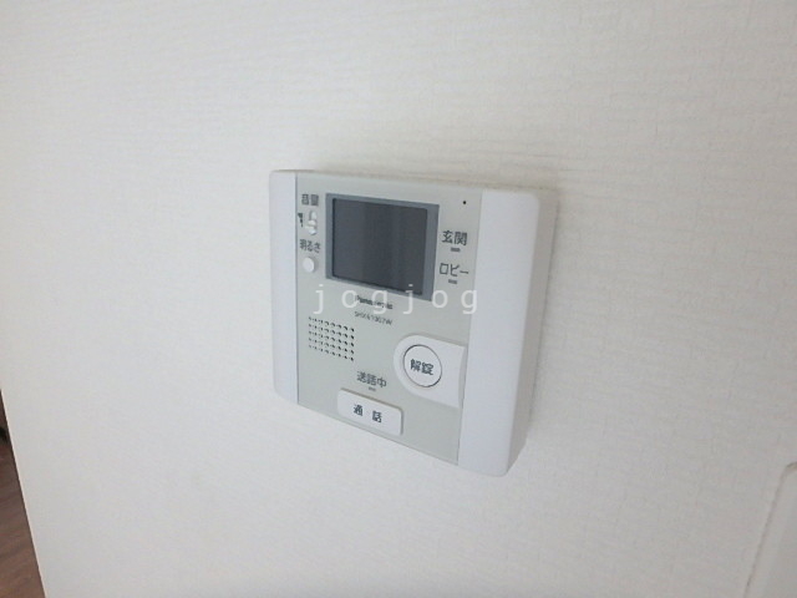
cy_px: 299
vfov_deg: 63.4
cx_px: 398
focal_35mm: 21
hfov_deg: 79.0
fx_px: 484
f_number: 3.5
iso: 200
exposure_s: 1/60
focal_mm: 3.7
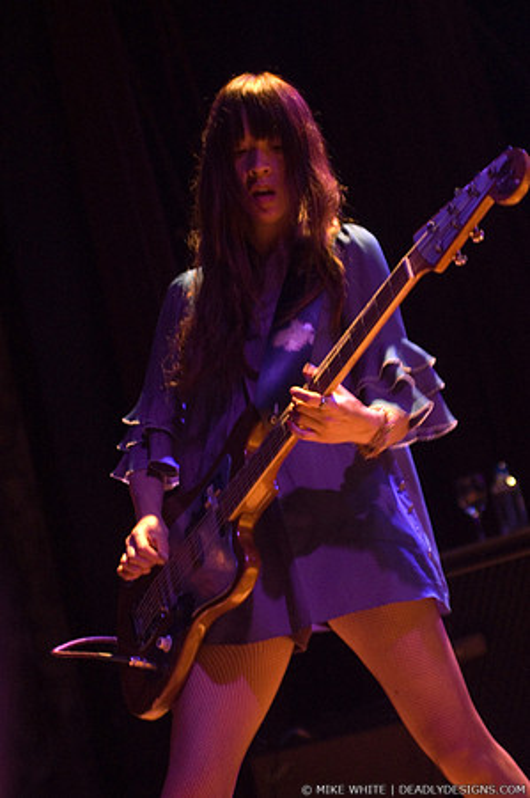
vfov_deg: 19.5
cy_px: 399
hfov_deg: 13.0
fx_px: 2324
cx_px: 265
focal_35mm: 105
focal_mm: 70
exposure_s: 1/30
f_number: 2.8
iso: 800
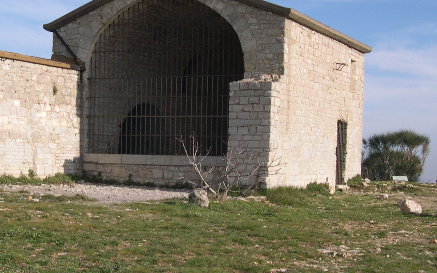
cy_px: 122
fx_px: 822
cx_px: 115
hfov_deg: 29.4
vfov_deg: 18.9
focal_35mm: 69
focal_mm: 8
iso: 100
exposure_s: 1/200
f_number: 7.6
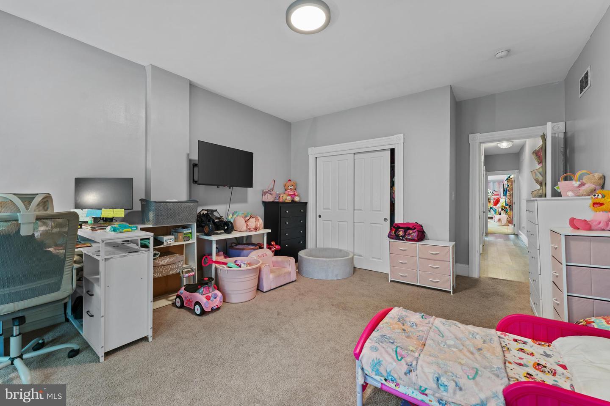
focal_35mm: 14
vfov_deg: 81.2
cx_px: 305
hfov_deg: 104.3
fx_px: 237
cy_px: 203
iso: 100
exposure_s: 1/10
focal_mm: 14
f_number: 6.3
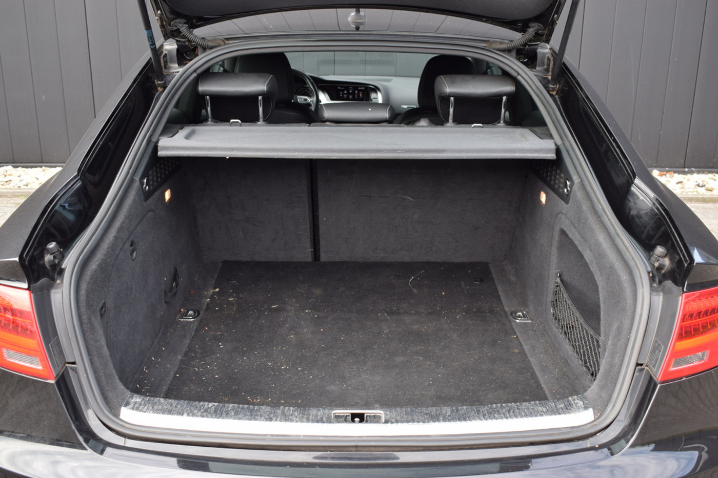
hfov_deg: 53.1
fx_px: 718
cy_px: 239
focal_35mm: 36
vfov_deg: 36.9
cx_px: 359
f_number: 6.3
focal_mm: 24
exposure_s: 1/160
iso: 400
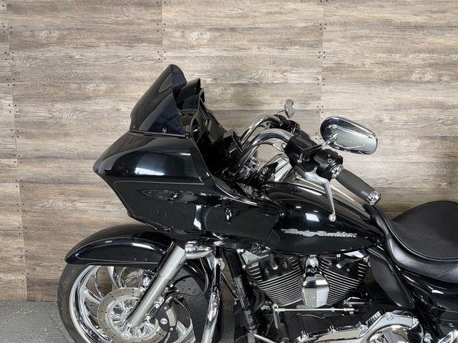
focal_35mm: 24
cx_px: 229
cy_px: 172
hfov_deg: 71.6
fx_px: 318
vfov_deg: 56.8
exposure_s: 1/22
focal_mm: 6.76
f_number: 1.78
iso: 80
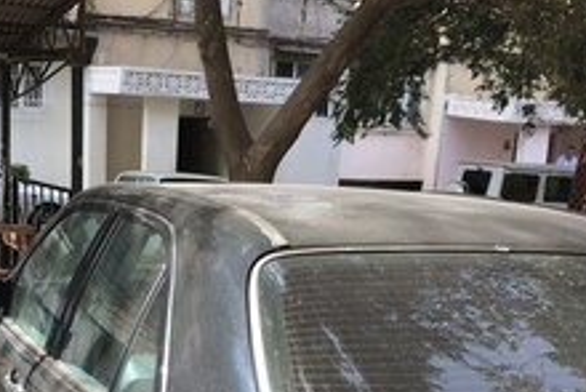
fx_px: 1108
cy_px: 515
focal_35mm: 68
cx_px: 200
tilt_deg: -19.4
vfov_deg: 18.6
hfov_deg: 29.4
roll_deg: -1.8
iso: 32
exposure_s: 1/285
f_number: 2.2
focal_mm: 4.15
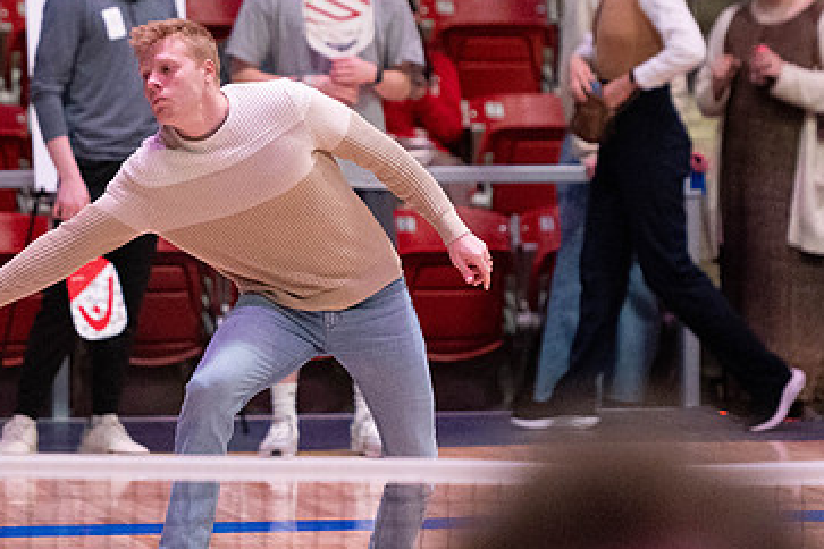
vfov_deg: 4.2
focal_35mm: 326
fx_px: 7461
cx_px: 300
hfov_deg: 6.3
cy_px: 173
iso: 10000
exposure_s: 1/1000
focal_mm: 165
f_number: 2.8
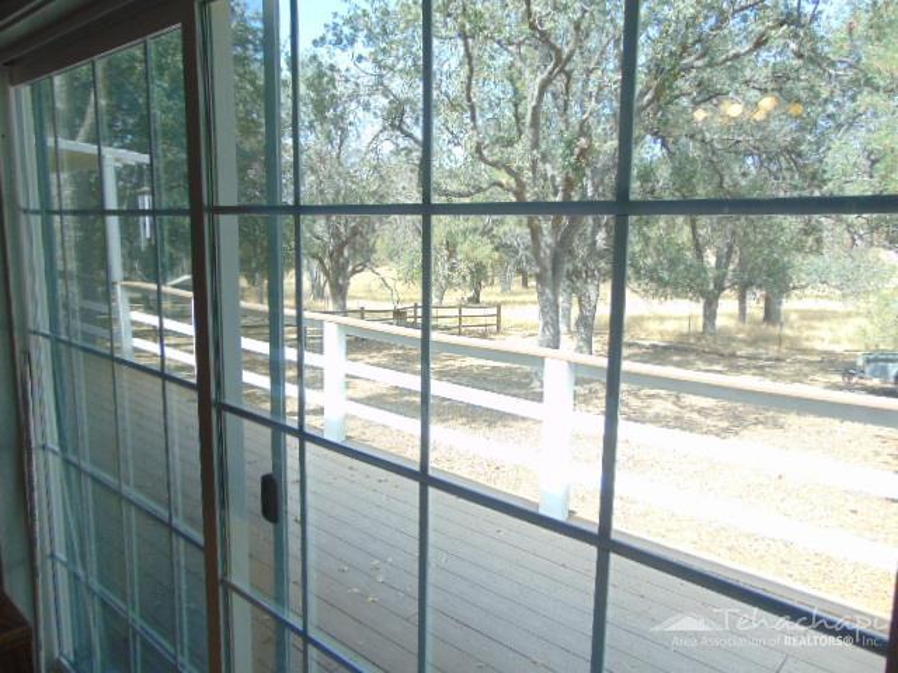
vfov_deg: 54.9
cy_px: 336
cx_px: 449
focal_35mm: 25
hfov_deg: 69.4
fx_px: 649
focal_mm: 4.5
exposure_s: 1/160
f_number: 3
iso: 100
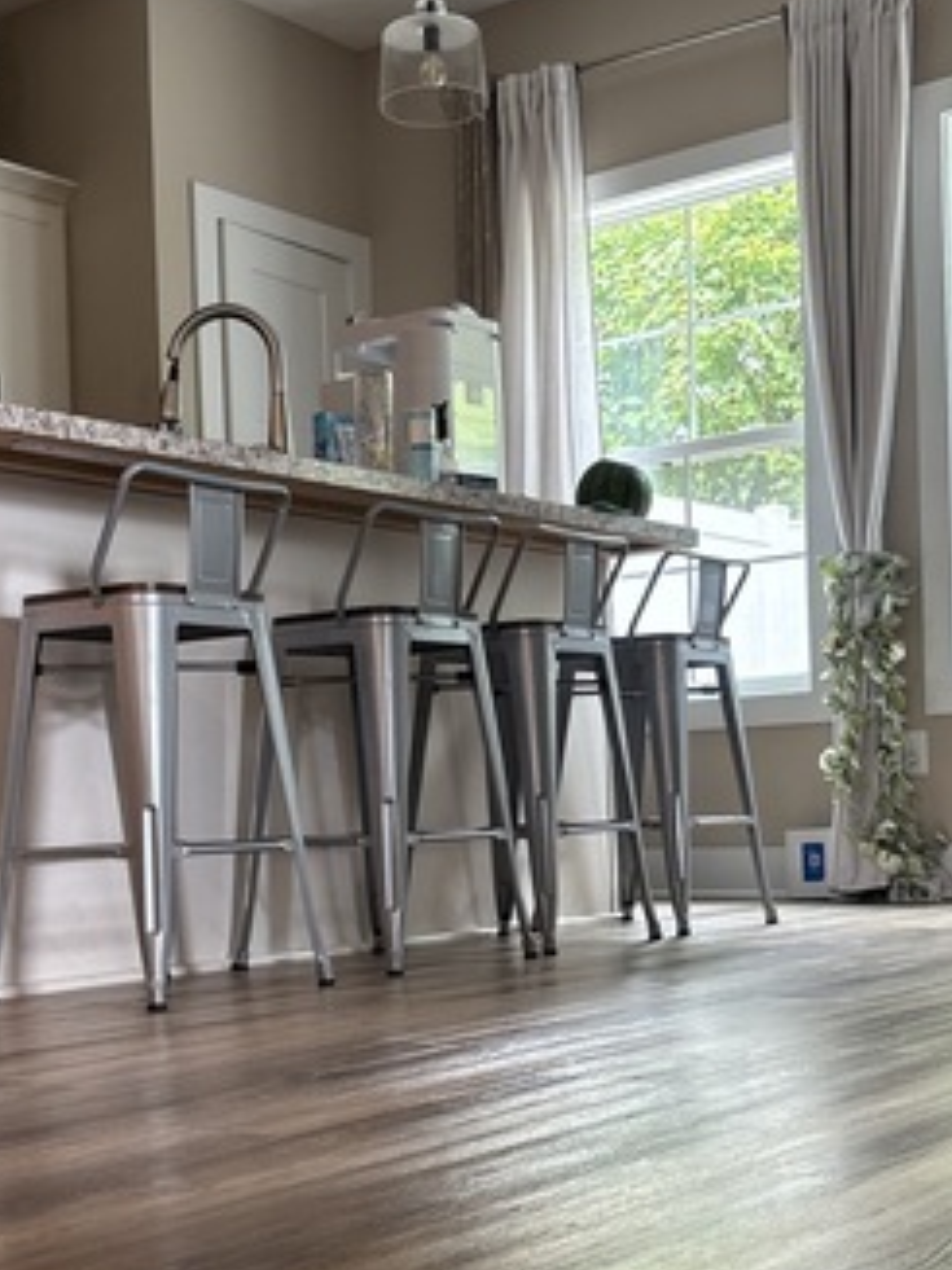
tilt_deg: -1.1
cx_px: 447
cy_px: 814
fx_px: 1945
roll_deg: +1.7
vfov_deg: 35.9
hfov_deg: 27.5
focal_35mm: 53
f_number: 1.6
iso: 125
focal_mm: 5.96
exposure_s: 1/60
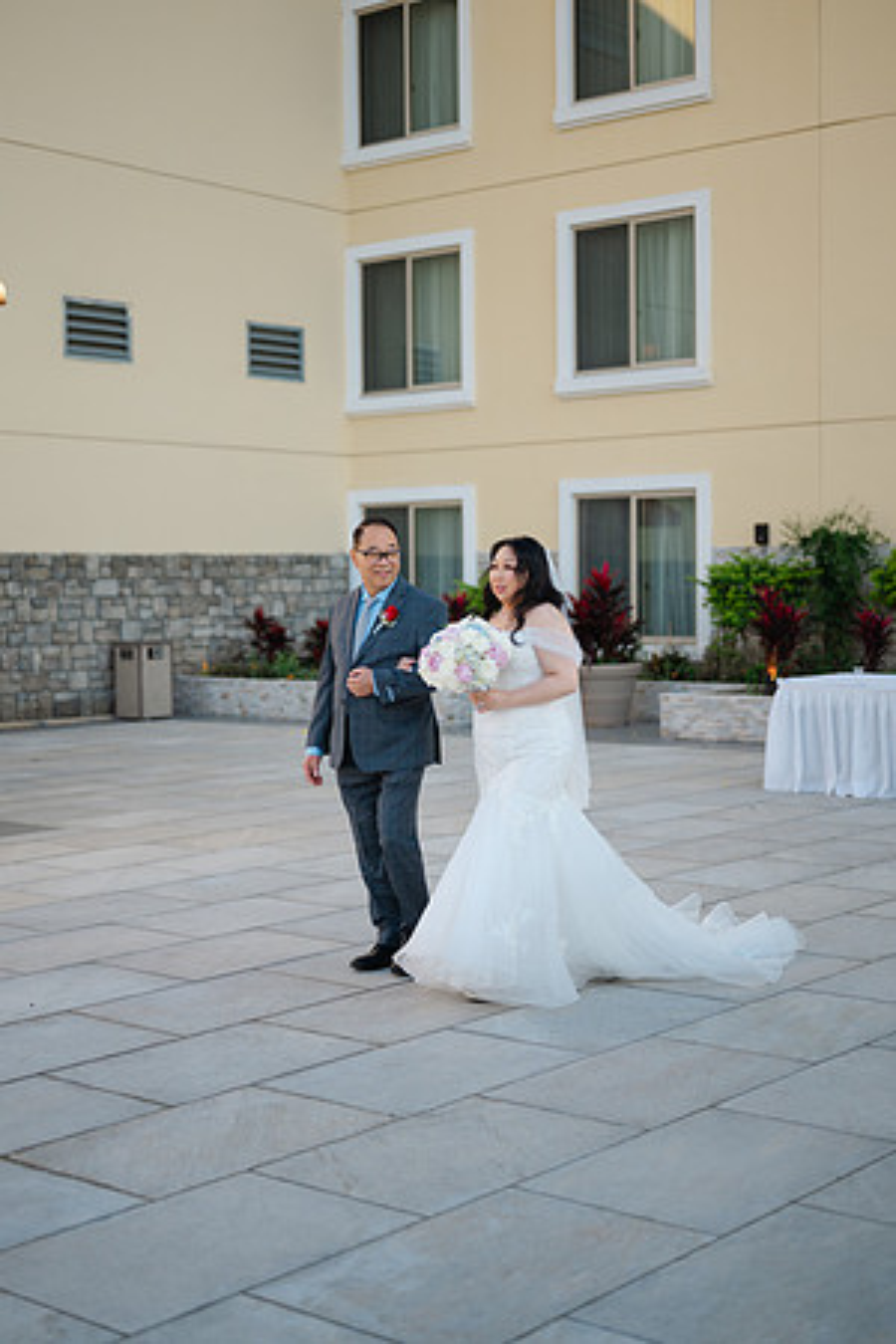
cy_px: 672
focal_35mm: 50
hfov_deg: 27.0
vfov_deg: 39.6
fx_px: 1867
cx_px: 448
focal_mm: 50
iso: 64
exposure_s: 1/1250
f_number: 1.8
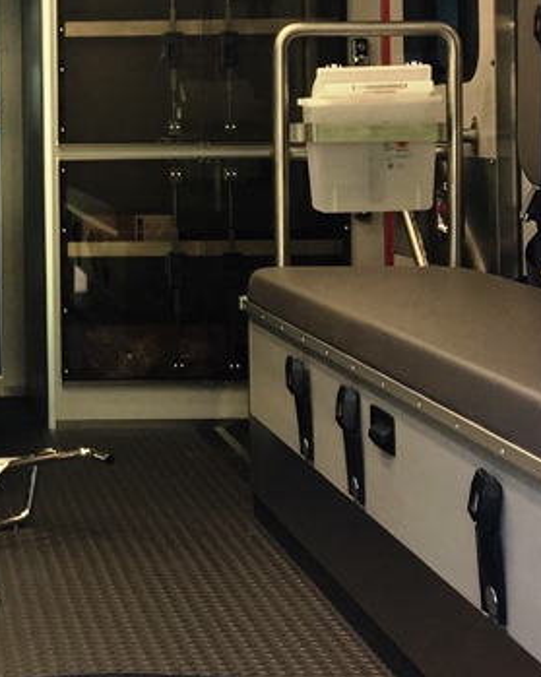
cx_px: -134
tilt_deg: +0.6
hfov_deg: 17.5
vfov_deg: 22.6
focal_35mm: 83
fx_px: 1662
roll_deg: +1.0
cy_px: 103
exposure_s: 1/60
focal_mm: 4.15
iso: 25
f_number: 2.2
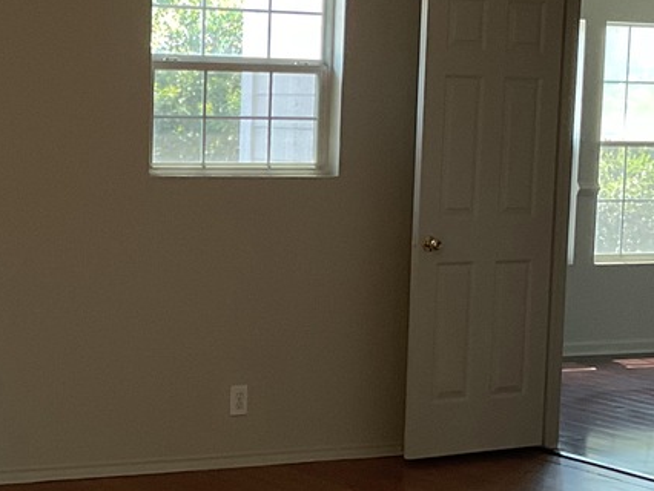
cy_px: 316
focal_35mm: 98
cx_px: 163
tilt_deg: -6.9
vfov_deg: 15.1
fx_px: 1853
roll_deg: -0.3
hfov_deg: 19.9
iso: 64
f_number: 1.8
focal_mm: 3
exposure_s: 1/60
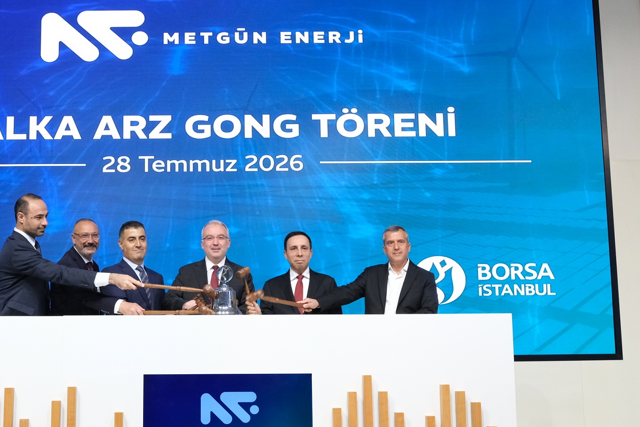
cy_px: 237
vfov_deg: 29.2
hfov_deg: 42.3
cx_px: 224
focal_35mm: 46
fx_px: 818
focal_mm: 20.5
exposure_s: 1/160
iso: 2500
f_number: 5.6
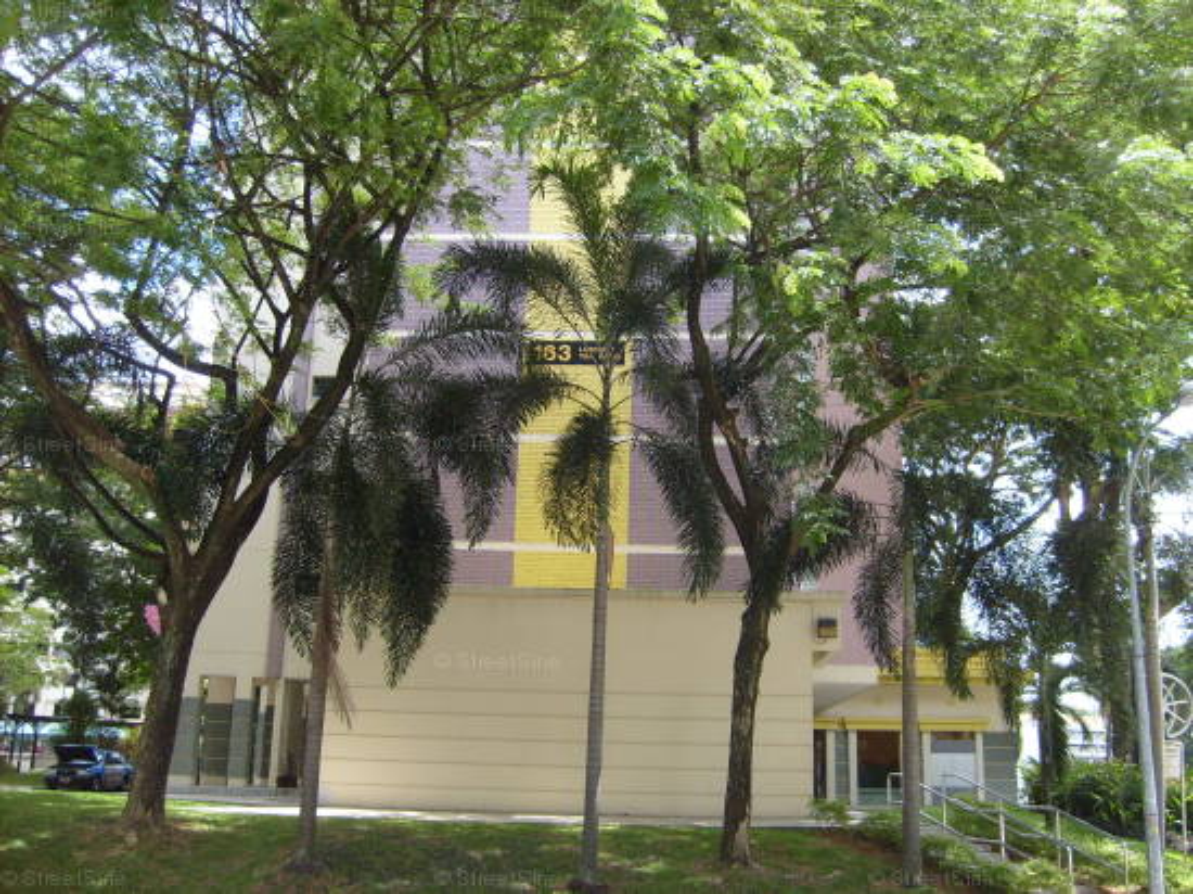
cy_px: 447
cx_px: 596
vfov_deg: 40.7
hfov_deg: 52.6
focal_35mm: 35
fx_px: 1206
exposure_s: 1/250
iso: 80
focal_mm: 5.8
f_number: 2.8
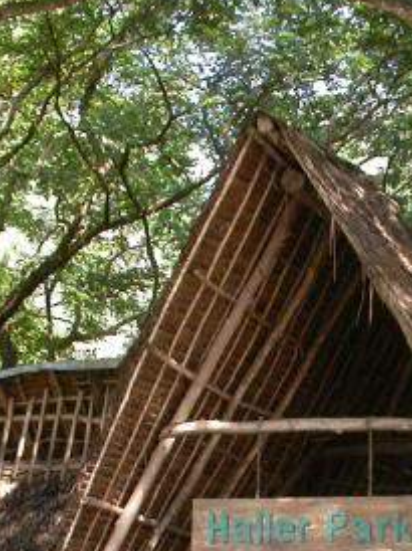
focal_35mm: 111
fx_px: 1764
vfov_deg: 17.3
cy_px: 549
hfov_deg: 13.2
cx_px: 366
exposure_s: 1/62.4
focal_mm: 7.85
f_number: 3.3
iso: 100
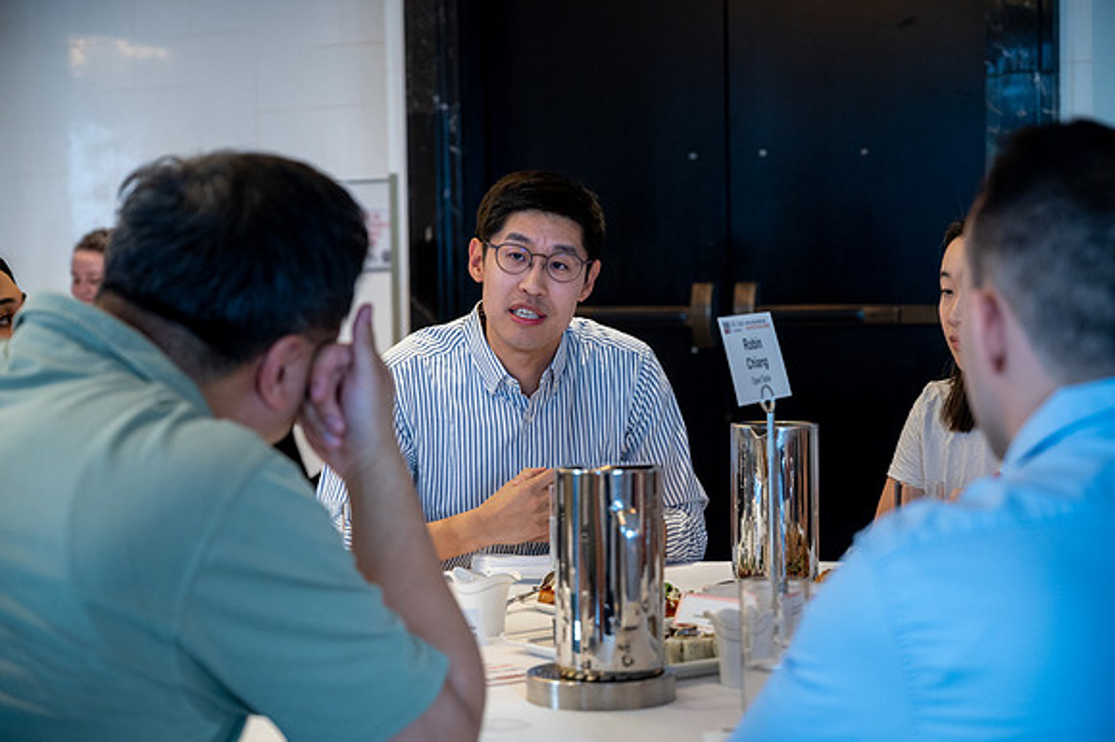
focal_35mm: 70
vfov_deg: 19.4
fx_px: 2167
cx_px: 558
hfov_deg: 28.9
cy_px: 371
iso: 1600
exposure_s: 1/50
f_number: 4
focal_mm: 70
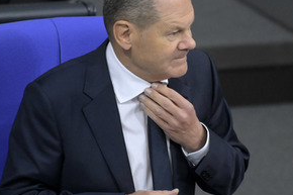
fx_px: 6328
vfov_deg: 1.8
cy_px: 94
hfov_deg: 2.7
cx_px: 148
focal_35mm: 778
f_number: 5.6
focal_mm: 500
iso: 12800
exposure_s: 1/320
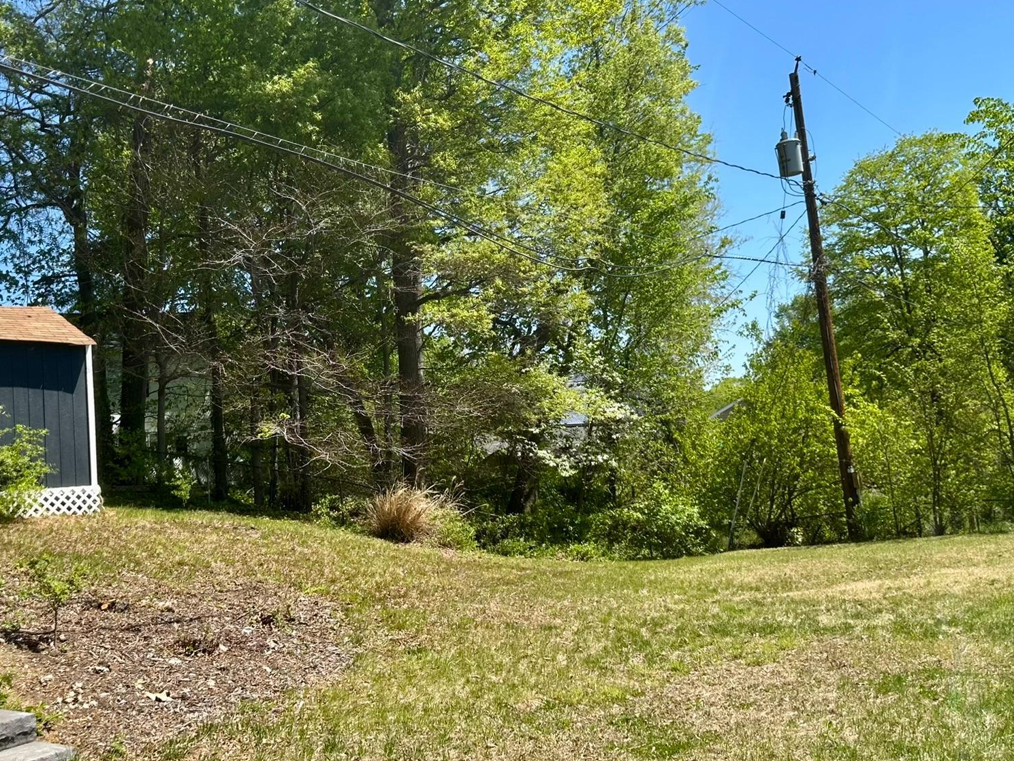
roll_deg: +6.3
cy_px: 395
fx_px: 967
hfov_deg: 55.2
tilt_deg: +4.2
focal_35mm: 33
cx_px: 443
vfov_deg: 42.9
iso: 80
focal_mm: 6.86
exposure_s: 1/2809
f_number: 1.78
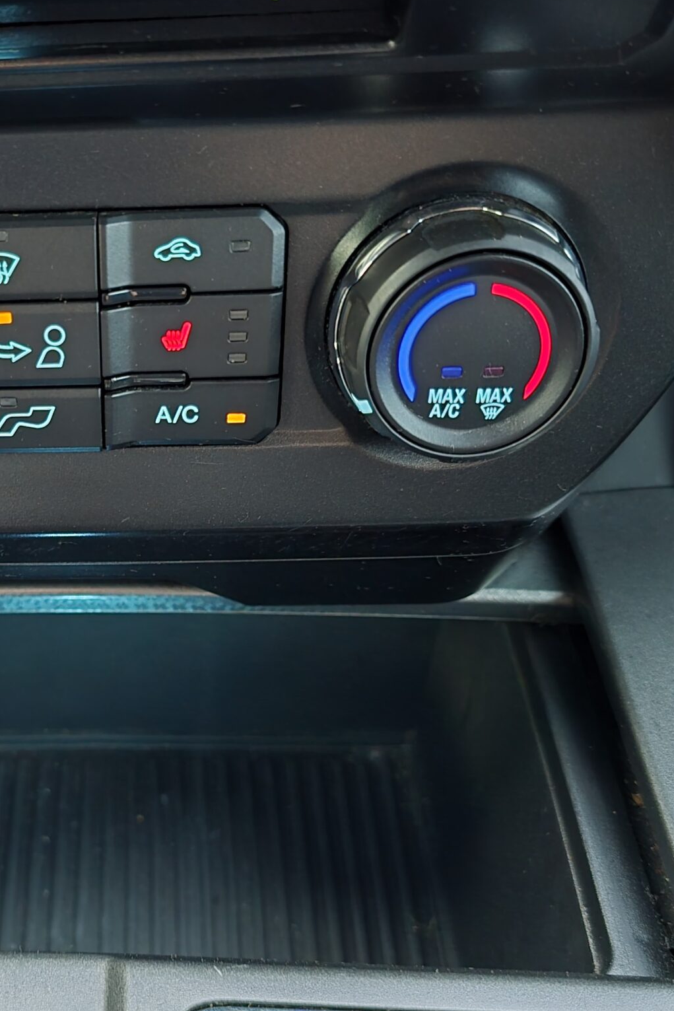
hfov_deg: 31.6
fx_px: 1123
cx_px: 52
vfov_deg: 48.4
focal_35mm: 40
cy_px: 550
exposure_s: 1/17.2
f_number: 1.7
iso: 2500
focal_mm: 6.3
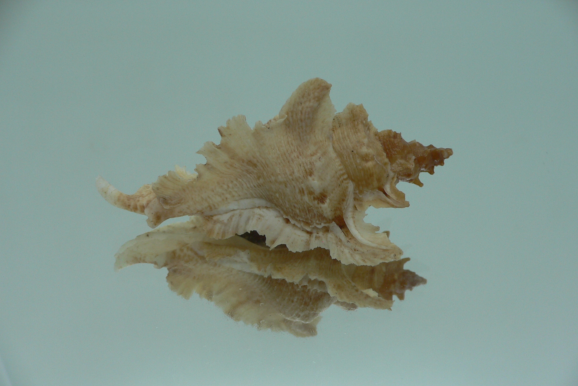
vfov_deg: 35.9
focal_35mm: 37
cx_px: 290
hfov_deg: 51.9
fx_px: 594
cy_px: 198
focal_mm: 4.6
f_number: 2.8
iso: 80
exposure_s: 1/60
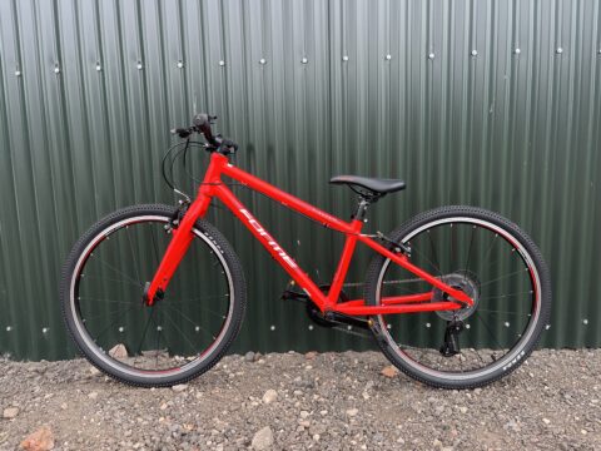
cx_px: 300
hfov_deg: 67.3
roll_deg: +1.7
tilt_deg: -6.4
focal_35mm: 26
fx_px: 451
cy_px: 226
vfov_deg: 53.1
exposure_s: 1/330
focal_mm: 5.1
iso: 50
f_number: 1.6
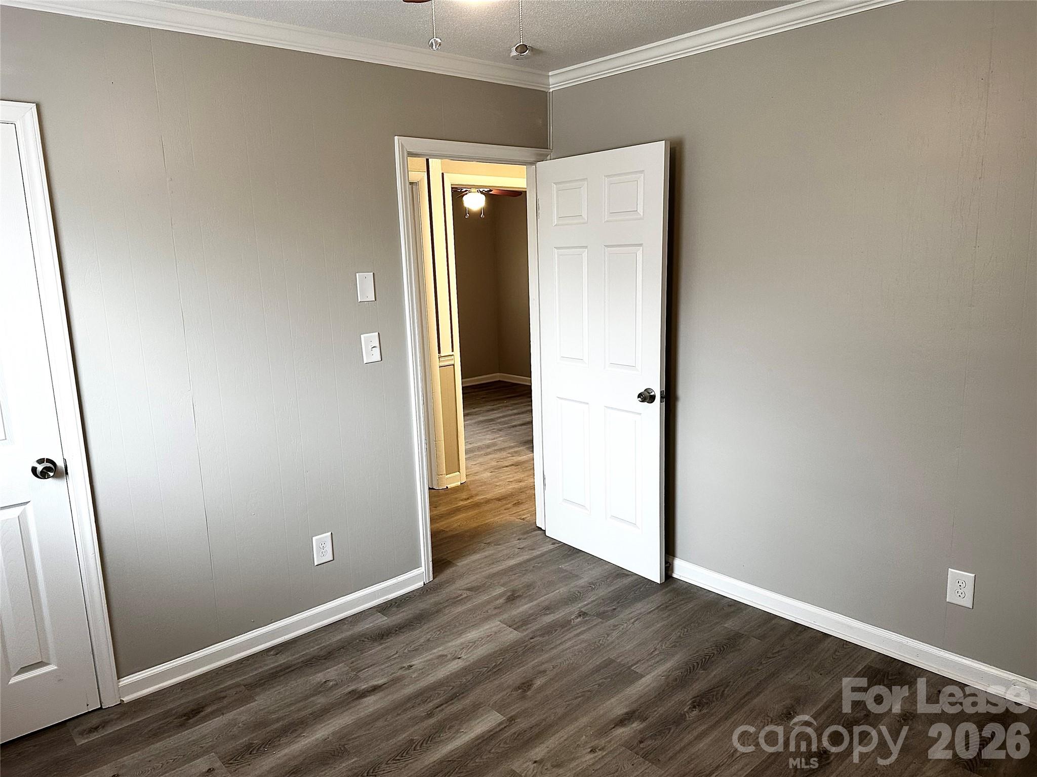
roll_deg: +2.1
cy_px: 388
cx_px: 518
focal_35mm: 24
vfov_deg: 56.8
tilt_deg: -10.0
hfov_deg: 71.6
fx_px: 719
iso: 160
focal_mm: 6.86
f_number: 1.78
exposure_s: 1/60
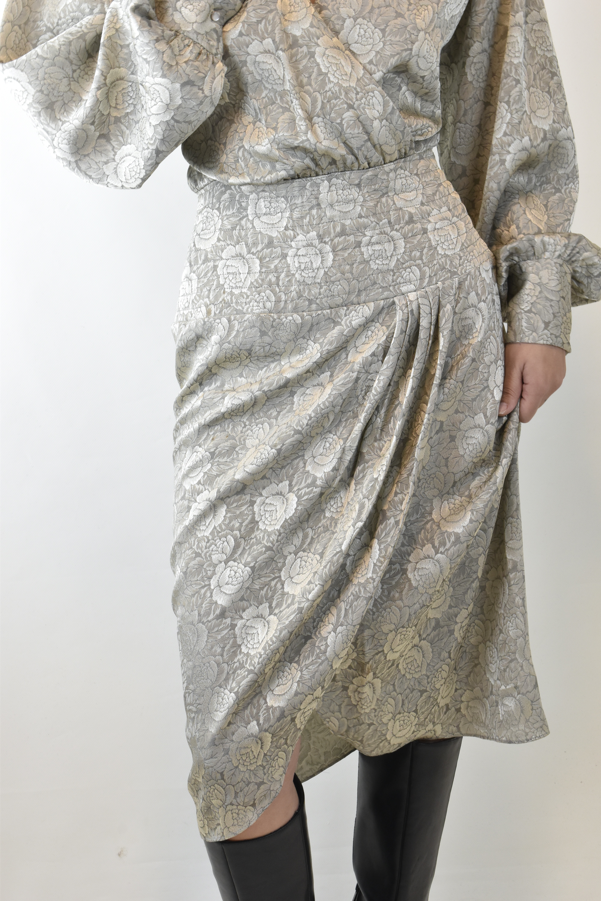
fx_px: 1502
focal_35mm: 60
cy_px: 450
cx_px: 300
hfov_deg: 22.6
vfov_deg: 33.4
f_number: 13
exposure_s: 1/30
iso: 1000
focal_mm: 40
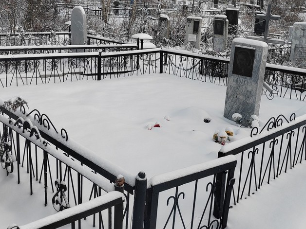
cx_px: 167
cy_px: 111
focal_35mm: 44
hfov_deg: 42.9
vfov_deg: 32.9
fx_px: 389
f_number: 1.9
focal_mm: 5.52
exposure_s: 1/119
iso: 116
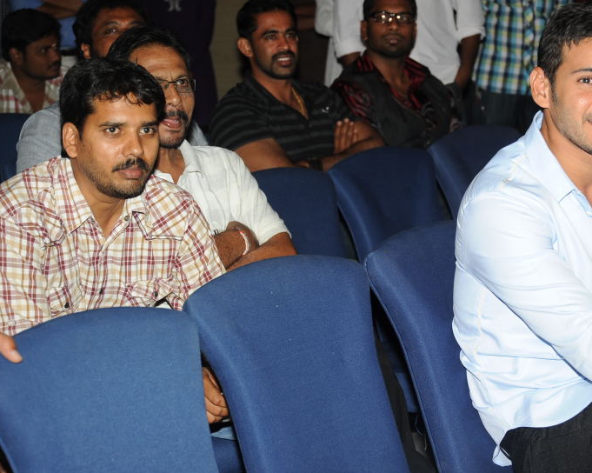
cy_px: 204
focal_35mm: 120
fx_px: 2101
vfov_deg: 12.8
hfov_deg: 16.0
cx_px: 383
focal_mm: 85
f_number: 6.3
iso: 400
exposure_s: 1/125
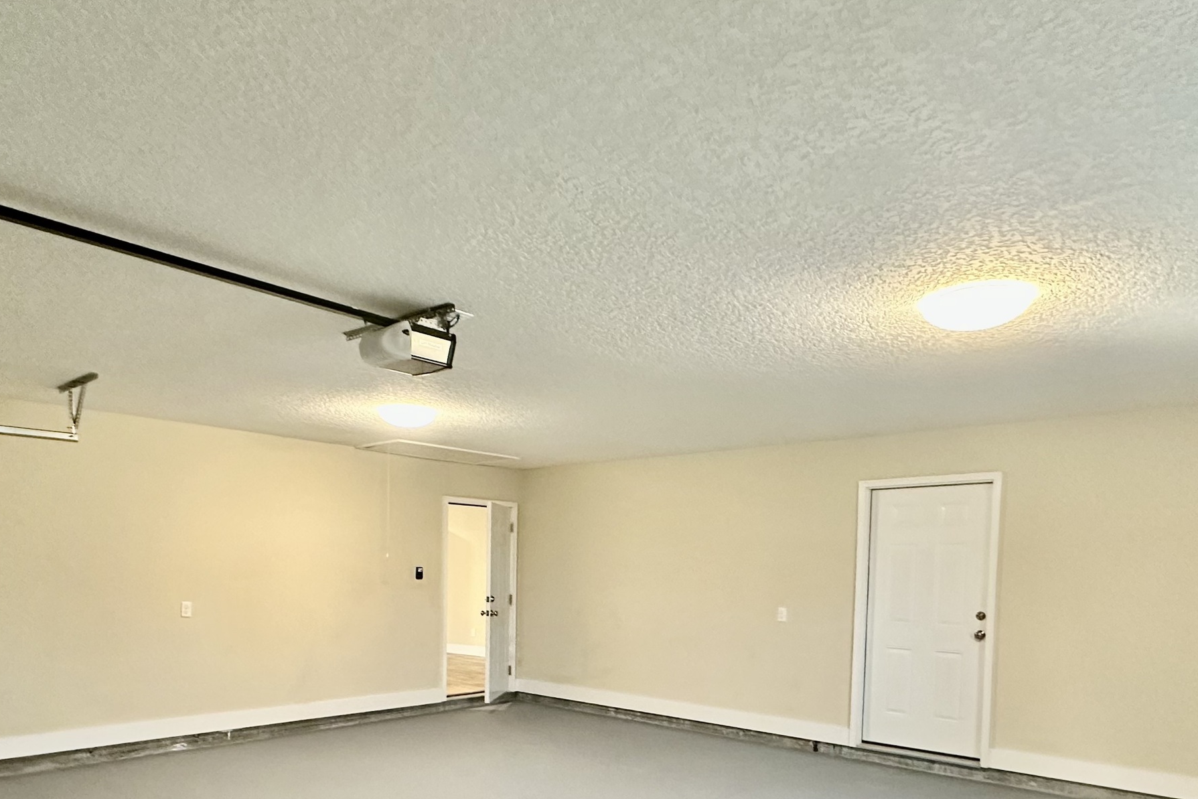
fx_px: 832
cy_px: 612
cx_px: 548
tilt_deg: -2.0
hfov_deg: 71.4
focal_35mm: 25
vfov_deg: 49.0
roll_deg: -1.9
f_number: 2.2
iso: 400
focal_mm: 2.22
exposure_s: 1/59
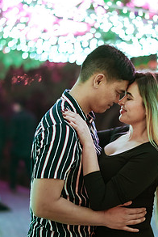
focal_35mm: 89
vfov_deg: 22.8
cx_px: 110
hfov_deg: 15.4
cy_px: 113
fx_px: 584
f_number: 1.4
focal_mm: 58
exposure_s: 1/320
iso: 2500
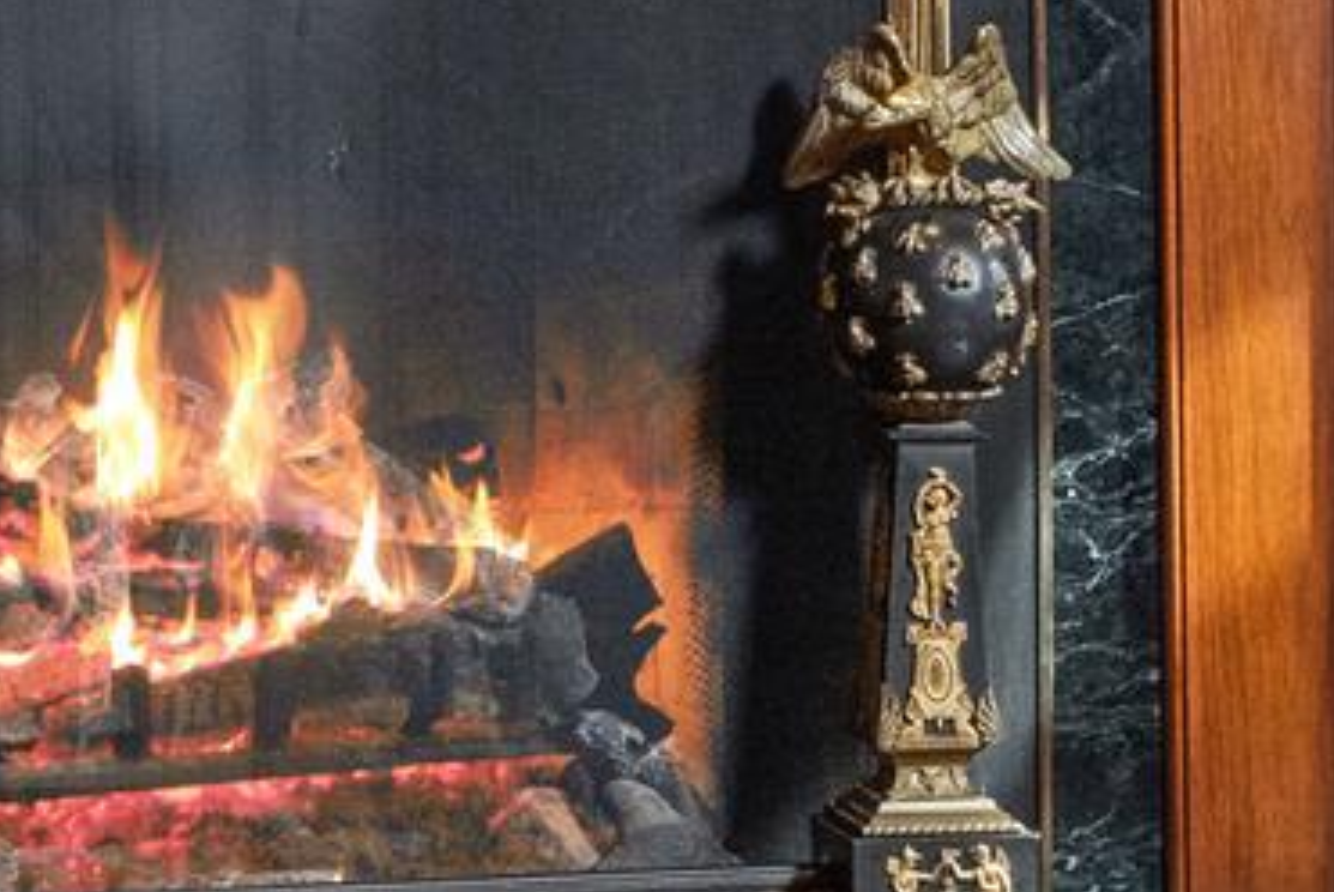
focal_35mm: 204
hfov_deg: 10.1
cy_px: -613
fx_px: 7565
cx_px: 334
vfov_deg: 6.6
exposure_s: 1/100
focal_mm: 37
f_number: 8
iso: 250
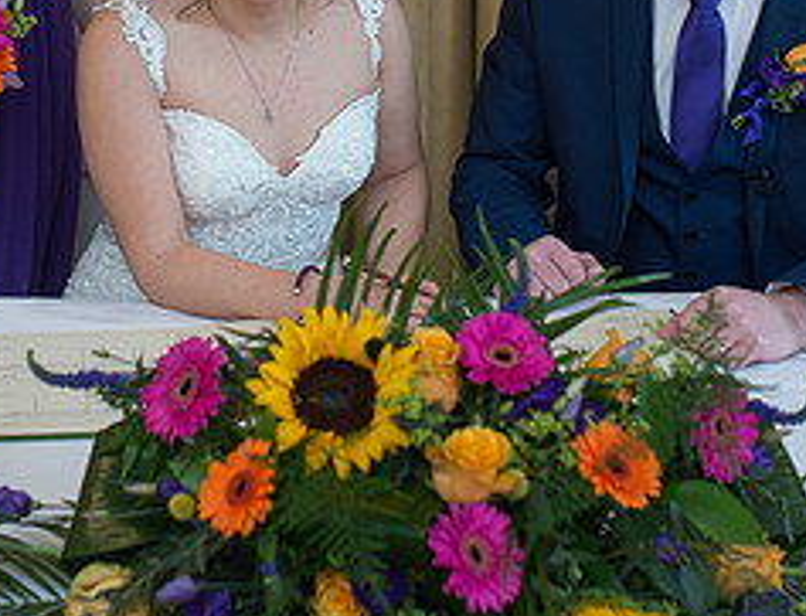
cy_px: -60
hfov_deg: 20.7
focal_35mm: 94
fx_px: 2203
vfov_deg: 15.5
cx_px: 299
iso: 320
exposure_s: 1/100
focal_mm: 35
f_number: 2.8
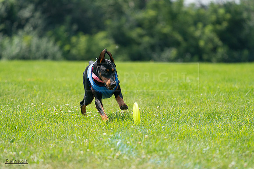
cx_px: 127
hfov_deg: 6.3
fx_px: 2322
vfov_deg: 4.2
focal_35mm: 329
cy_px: 84
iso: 1250
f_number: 6.3
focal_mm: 329
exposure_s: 1/3200
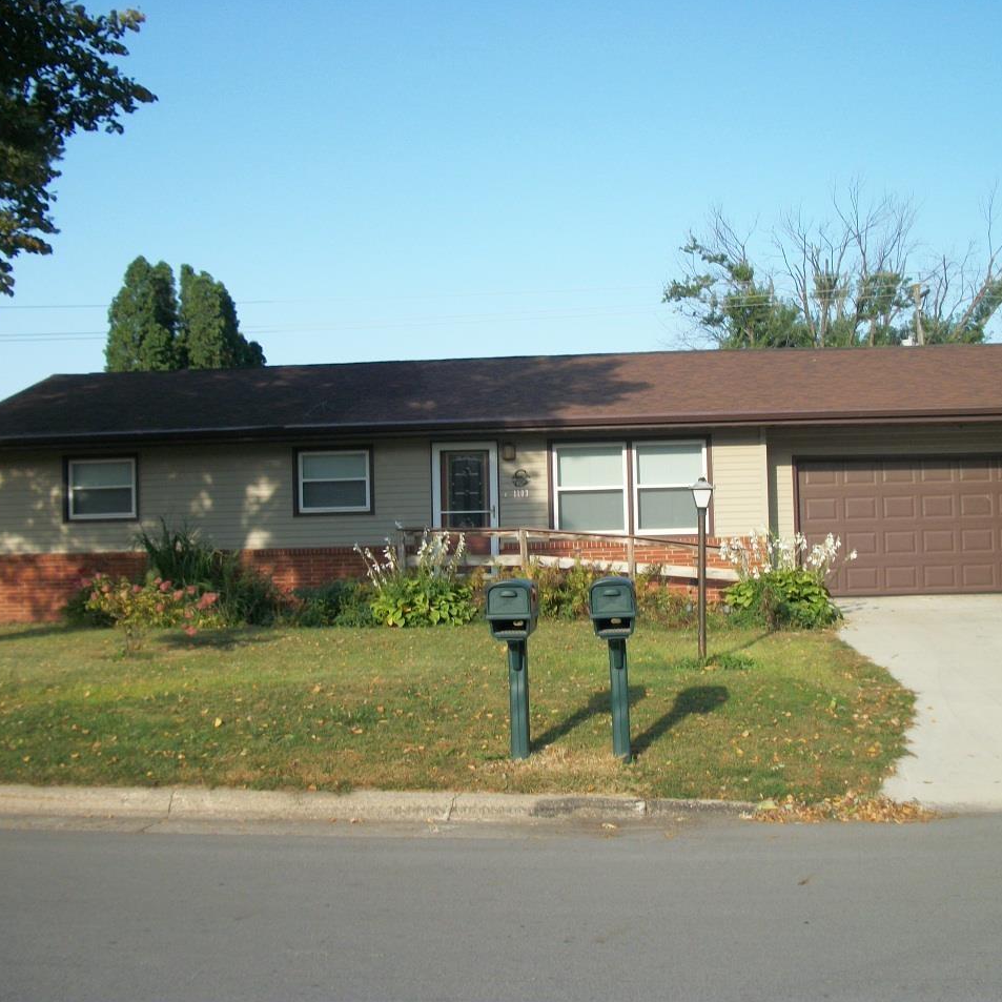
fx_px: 1244
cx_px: 555
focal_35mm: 38
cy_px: 498
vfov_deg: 43.9
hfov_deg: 43.8
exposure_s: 1/100
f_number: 8.8
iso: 80
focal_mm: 5.7
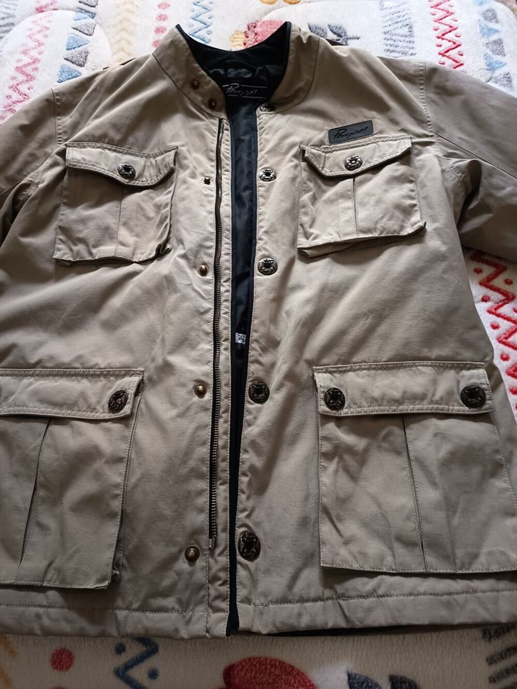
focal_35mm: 24
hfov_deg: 56.8
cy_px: 344
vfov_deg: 71.6
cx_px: 258
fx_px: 478
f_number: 1.7
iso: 3080
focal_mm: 5.27
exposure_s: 1/16.7
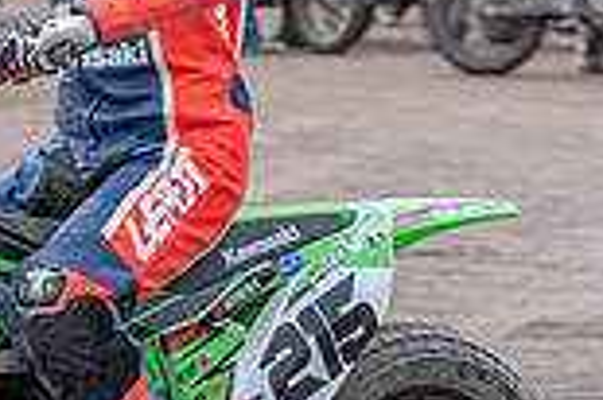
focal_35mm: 262
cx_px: -156
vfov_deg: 5.2
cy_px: 258
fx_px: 4384
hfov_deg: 7.8
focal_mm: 70
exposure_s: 1/250
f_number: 5
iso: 160
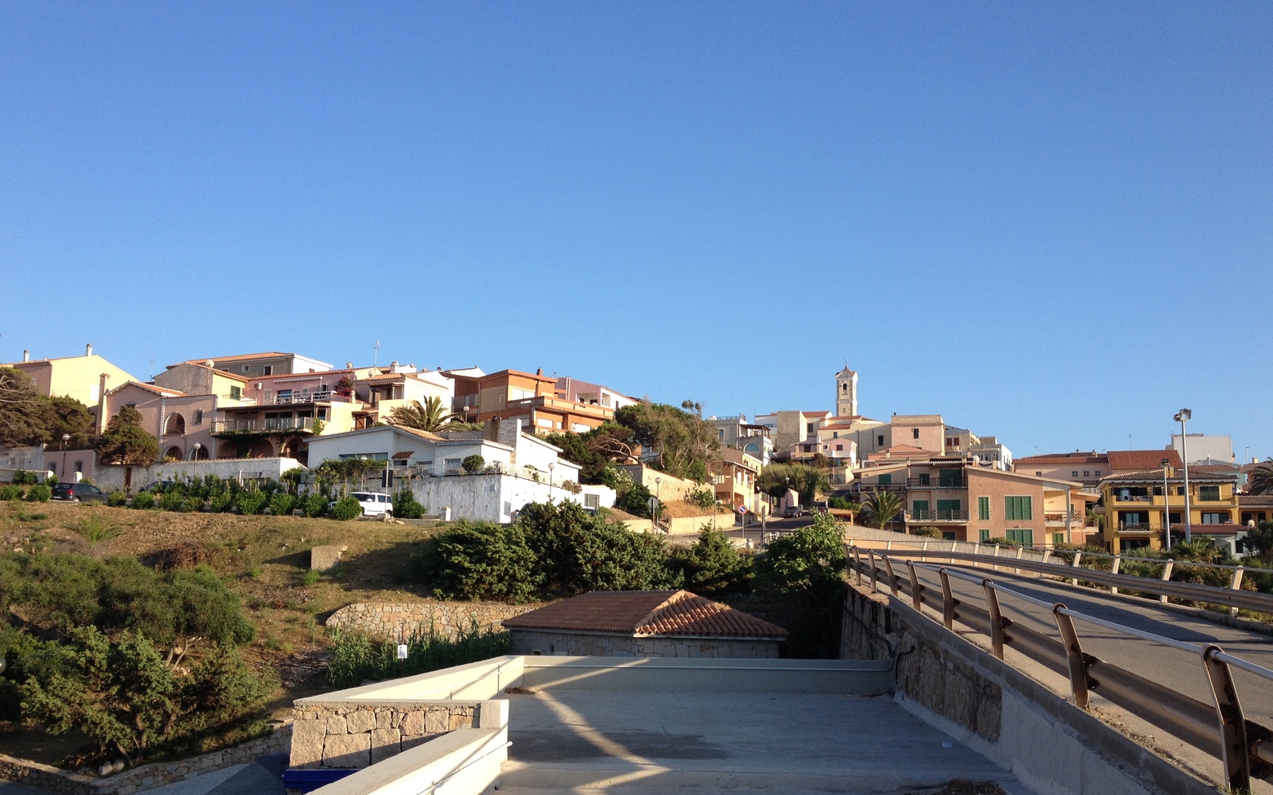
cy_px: 434
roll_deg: -0.5
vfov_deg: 33.6
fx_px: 1318
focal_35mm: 38
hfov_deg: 51.5
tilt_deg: +6.2
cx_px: 648
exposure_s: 1/812
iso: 50
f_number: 2.4
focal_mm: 4.28
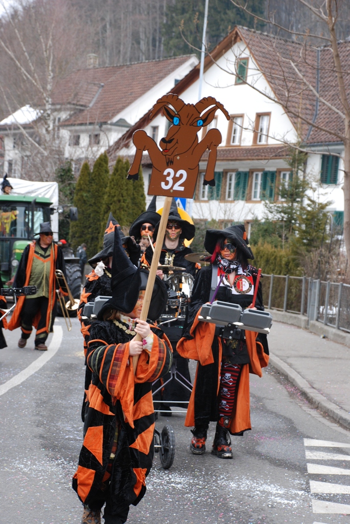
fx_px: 1440
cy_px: 262
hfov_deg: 13.9
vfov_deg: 20.6
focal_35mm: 99
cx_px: 175
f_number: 5.3
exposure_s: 1/100
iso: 400
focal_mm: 66
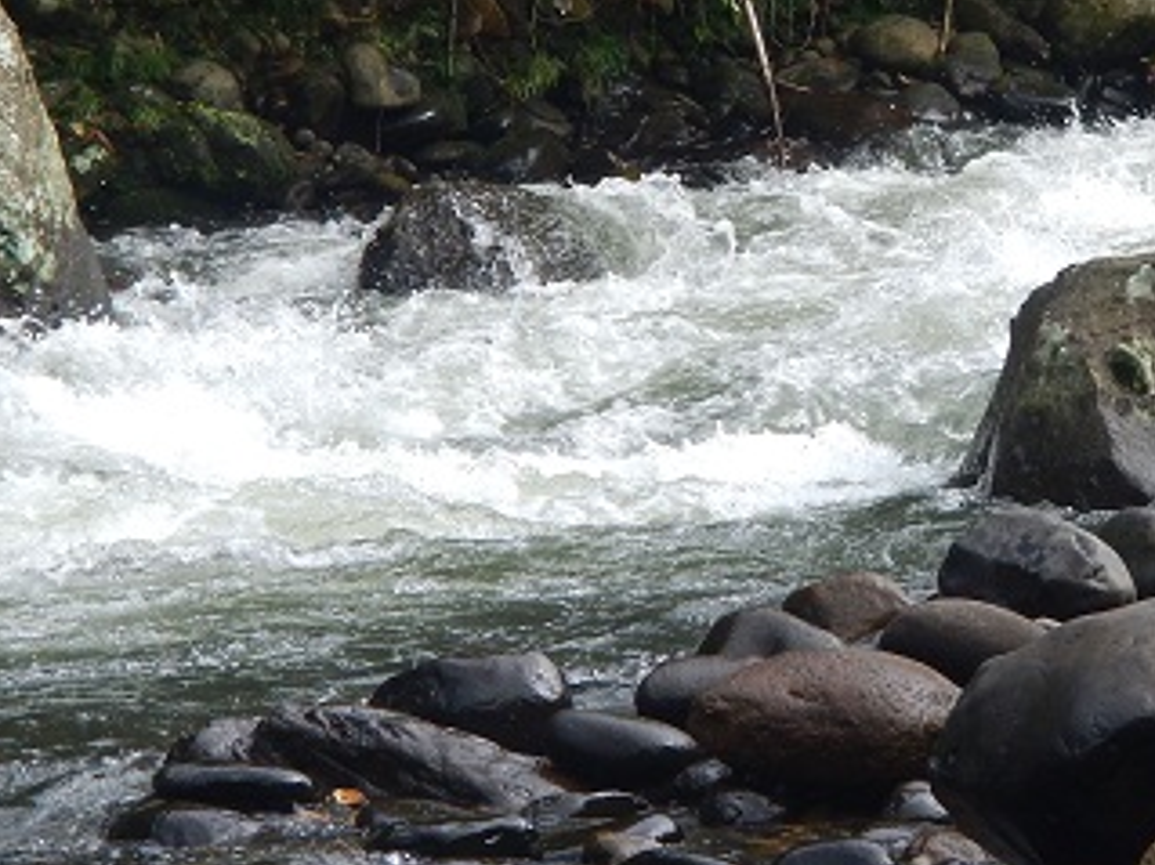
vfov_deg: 5.5
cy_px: 183
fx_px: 9072
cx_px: 923
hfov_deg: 7.3
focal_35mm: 272
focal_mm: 25
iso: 125
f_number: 4.8
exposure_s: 1/200
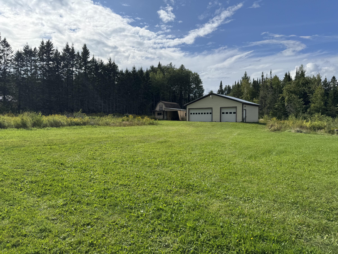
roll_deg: -0.3
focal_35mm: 24
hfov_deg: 71.6
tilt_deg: -0.7
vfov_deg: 56.8
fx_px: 234
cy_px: 127
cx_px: 169
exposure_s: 1/4950
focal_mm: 6.76
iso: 80
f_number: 1.78
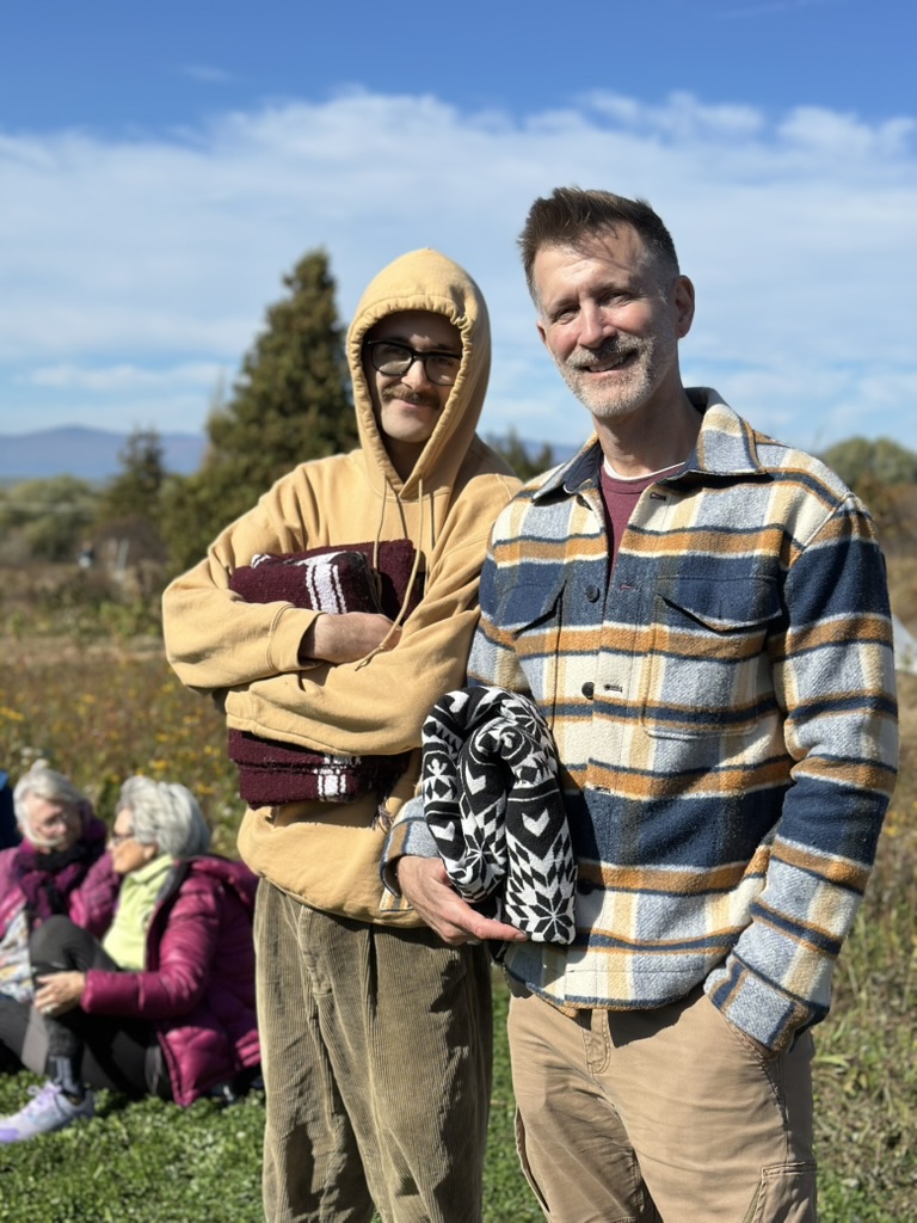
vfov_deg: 39.7
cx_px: 458
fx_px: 1695
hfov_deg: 30.3
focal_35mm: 48
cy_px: 612
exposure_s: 1/7092
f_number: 1.78
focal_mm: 6.86
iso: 100
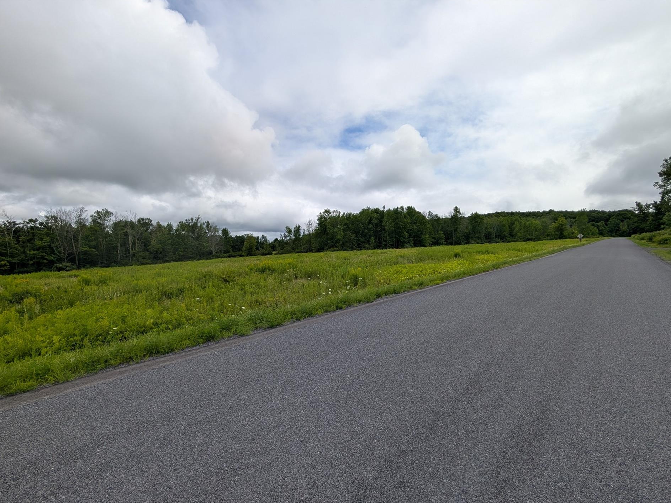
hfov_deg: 106.2
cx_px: 334
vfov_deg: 89.7
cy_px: 271
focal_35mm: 13
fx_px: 252
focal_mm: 2.02
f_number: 1.7
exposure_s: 1/4505
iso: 59
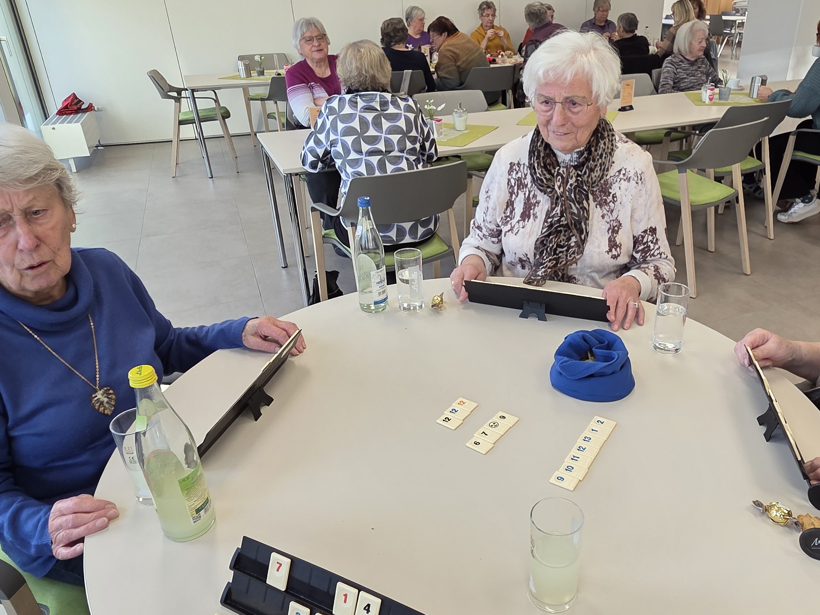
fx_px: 568
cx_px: 506
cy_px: 312
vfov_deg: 56.8
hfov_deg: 70.6
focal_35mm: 24
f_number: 2.2
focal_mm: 2.2
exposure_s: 1/100
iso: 100
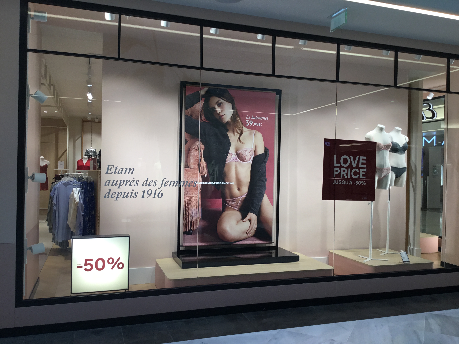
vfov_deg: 45.4
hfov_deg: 58.4
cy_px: 172
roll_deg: -0.4
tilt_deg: +0.1
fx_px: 411
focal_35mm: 31
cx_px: 230
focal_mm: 3.3
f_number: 2.4
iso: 32
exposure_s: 1/100
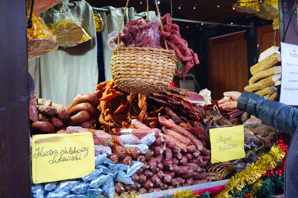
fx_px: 385
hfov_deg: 42.3
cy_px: 99
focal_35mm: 46
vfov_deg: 28.9
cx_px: 149
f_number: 5
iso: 500
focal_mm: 31
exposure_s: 1/60
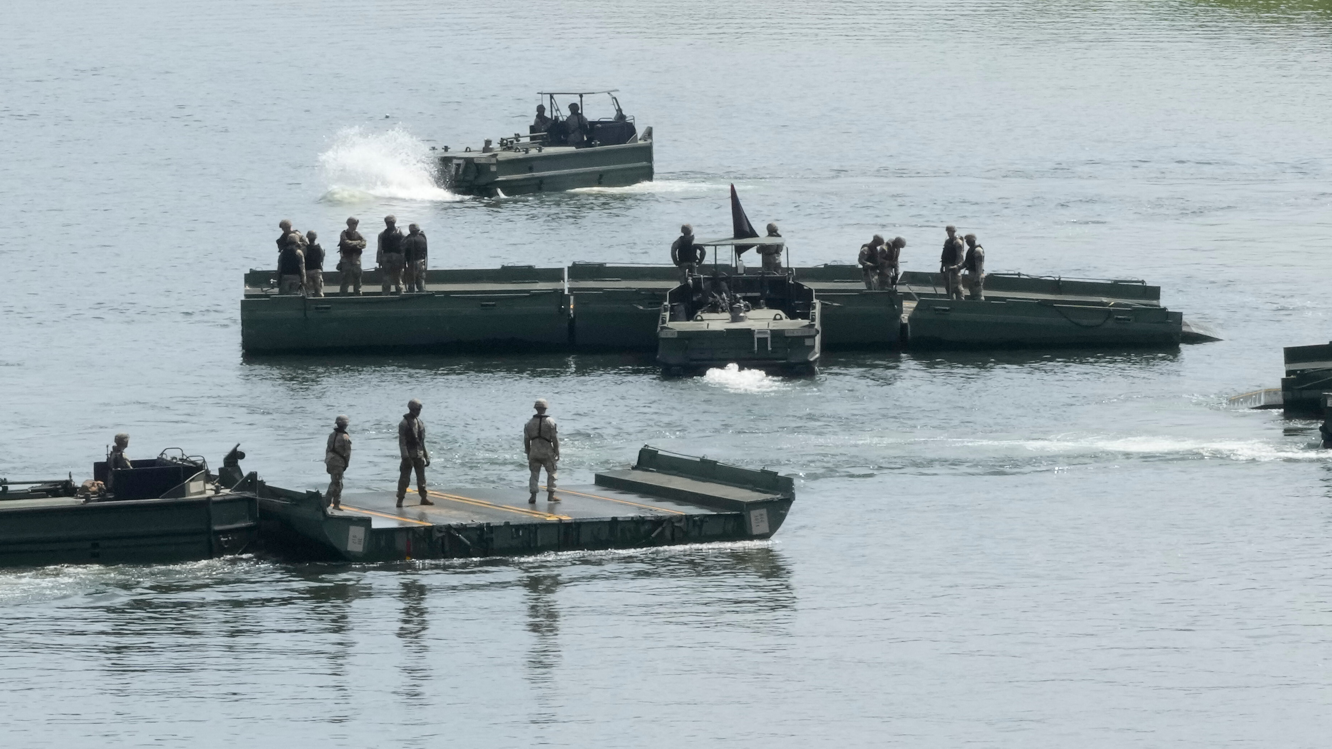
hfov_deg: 5.4
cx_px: 601
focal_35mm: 402
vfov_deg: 3.0
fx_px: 14199
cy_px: -206
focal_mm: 164
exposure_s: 1/500
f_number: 29
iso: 2000
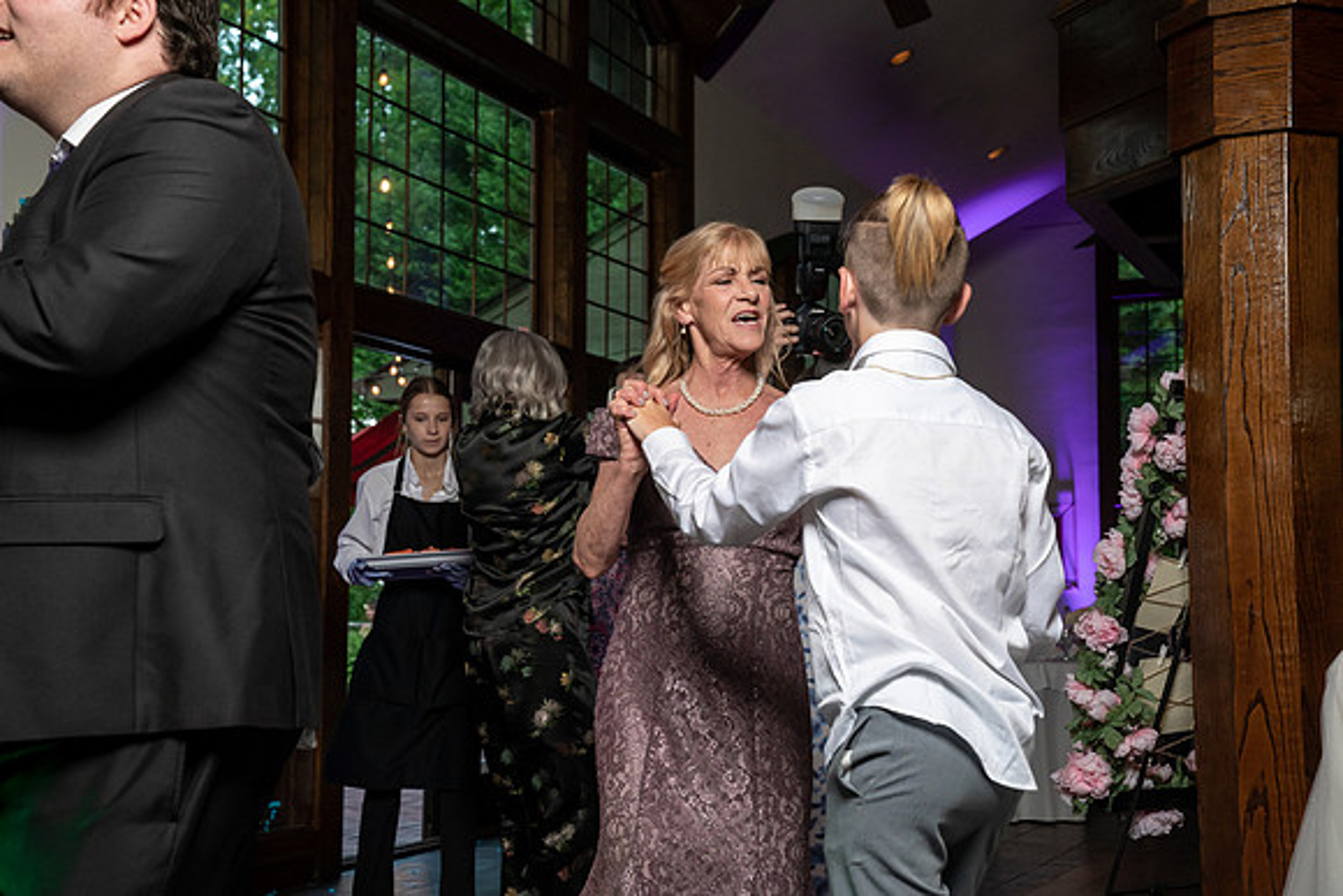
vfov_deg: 27.0
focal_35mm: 50
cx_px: 672
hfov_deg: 39.6
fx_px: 1866
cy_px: 448
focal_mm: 50
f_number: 5.6
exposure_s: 1/200
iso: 2000
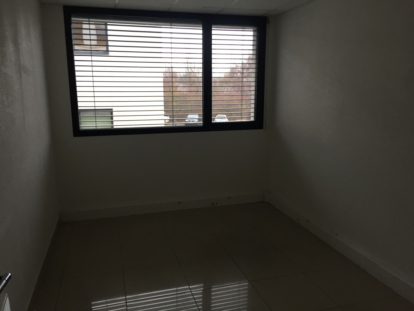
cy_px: 156
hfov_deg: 61.7
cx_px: 207
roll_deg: +1.4
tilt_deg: -9.6
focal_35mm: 29
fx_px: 347
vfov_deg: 48.2
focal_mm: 4.15
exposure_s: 1/33
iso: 50
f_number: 2.2
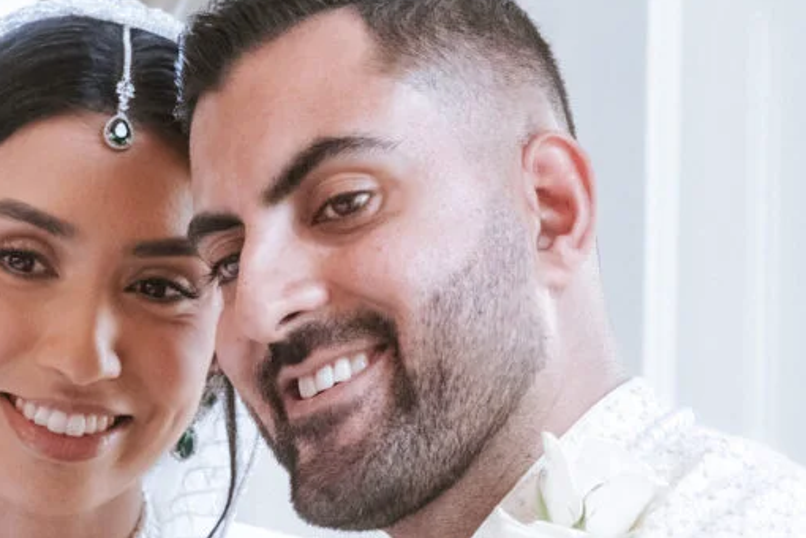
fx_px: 4567
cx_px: 112
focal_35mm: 204
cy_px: 430
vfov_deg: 6.7
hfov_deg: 10.0
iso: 2000
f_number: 5
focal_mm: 56
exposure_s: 1/125
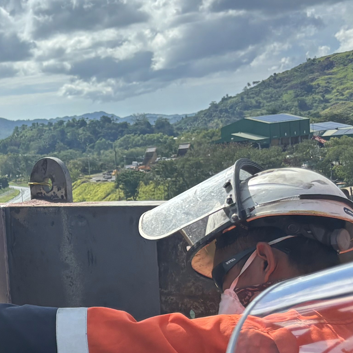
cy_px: 273
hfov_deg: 17.4
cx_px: -242
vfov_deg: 20.2
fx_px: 981
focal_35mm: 85
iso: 50
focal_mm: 5.96
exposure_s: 1/2710
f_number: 1.6
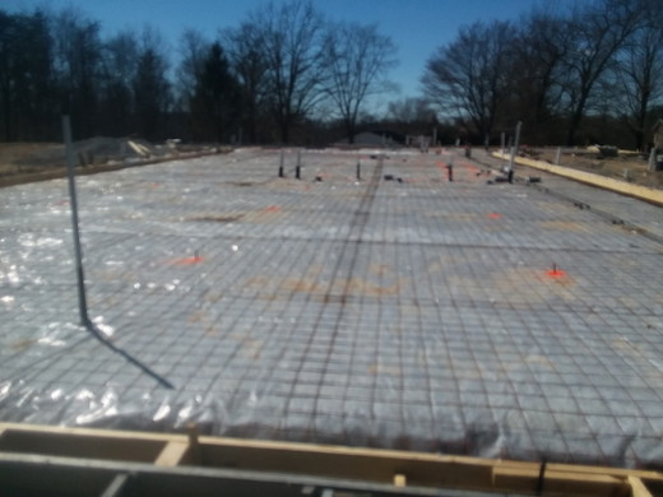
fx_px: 555
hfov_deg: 61.7
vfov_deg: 48.2
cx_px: 332
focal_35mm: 29
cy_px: 248
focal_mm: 2.47
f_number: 1.9
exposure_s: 1/4710
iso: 40
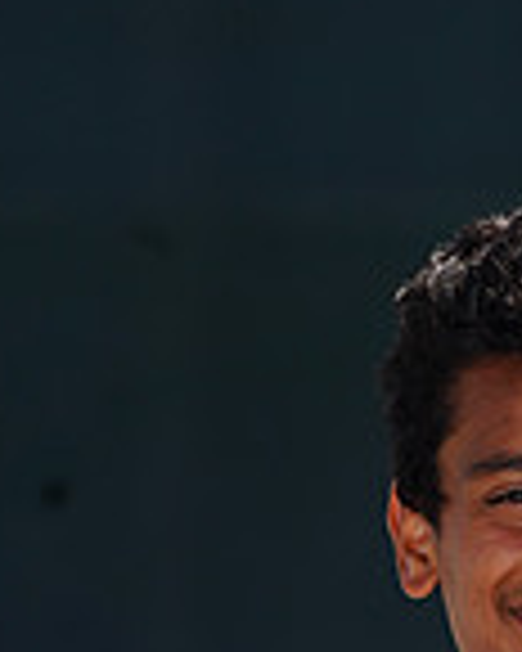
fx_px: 28909
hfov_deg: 1.0
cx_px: 479
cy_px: 1061
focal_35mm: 1497
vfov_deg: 1.3
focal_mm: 400
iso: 100
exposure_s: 1/250
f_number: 9
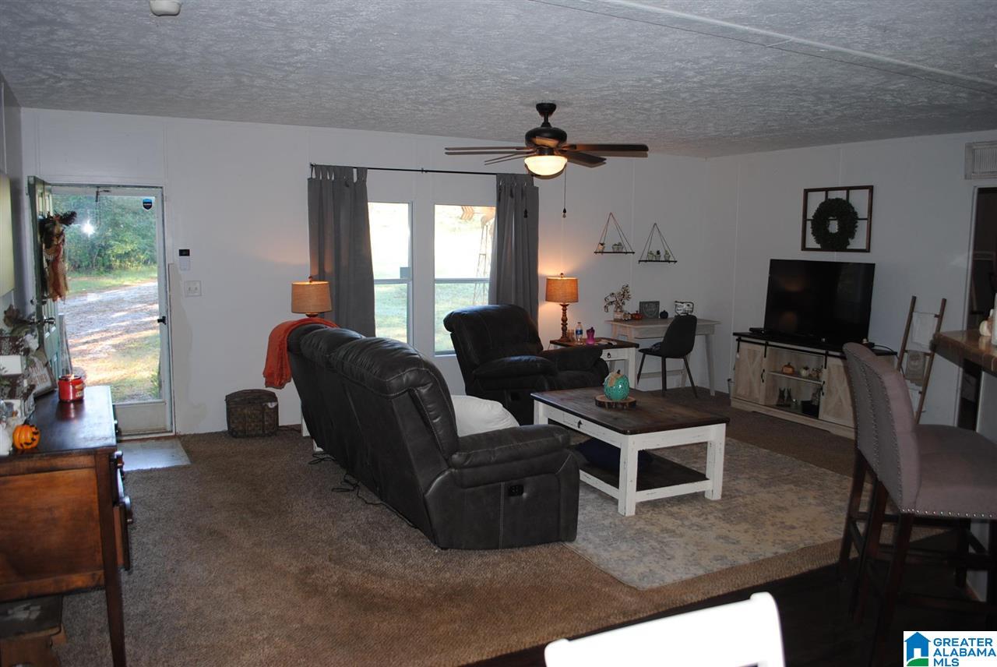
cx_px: 498
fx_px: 748
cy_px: 334
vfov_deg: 48.0
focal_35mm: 27
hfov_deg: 67.3
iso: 200
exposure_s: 1/60
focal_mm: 18
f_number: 3.5
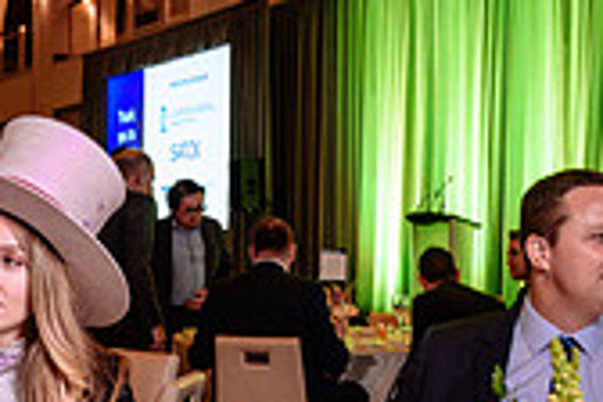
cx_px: 162
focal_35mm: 83
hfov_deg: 24.2
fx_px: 1390
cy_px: 289
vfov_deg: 16.4
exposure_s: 1/50
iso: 1000
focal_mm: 24
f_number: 4
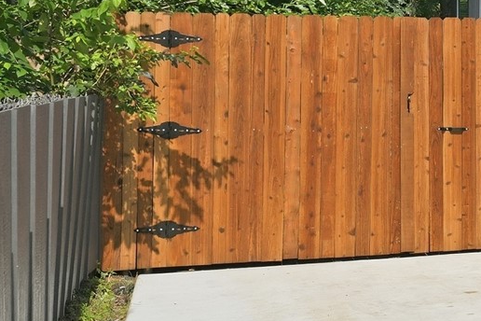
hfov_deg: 16.2
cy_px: 80
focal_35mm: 101
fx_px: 1349
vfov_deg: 13.5
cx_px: 922
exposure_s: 1/1000
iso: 400
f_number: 9
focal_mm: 24
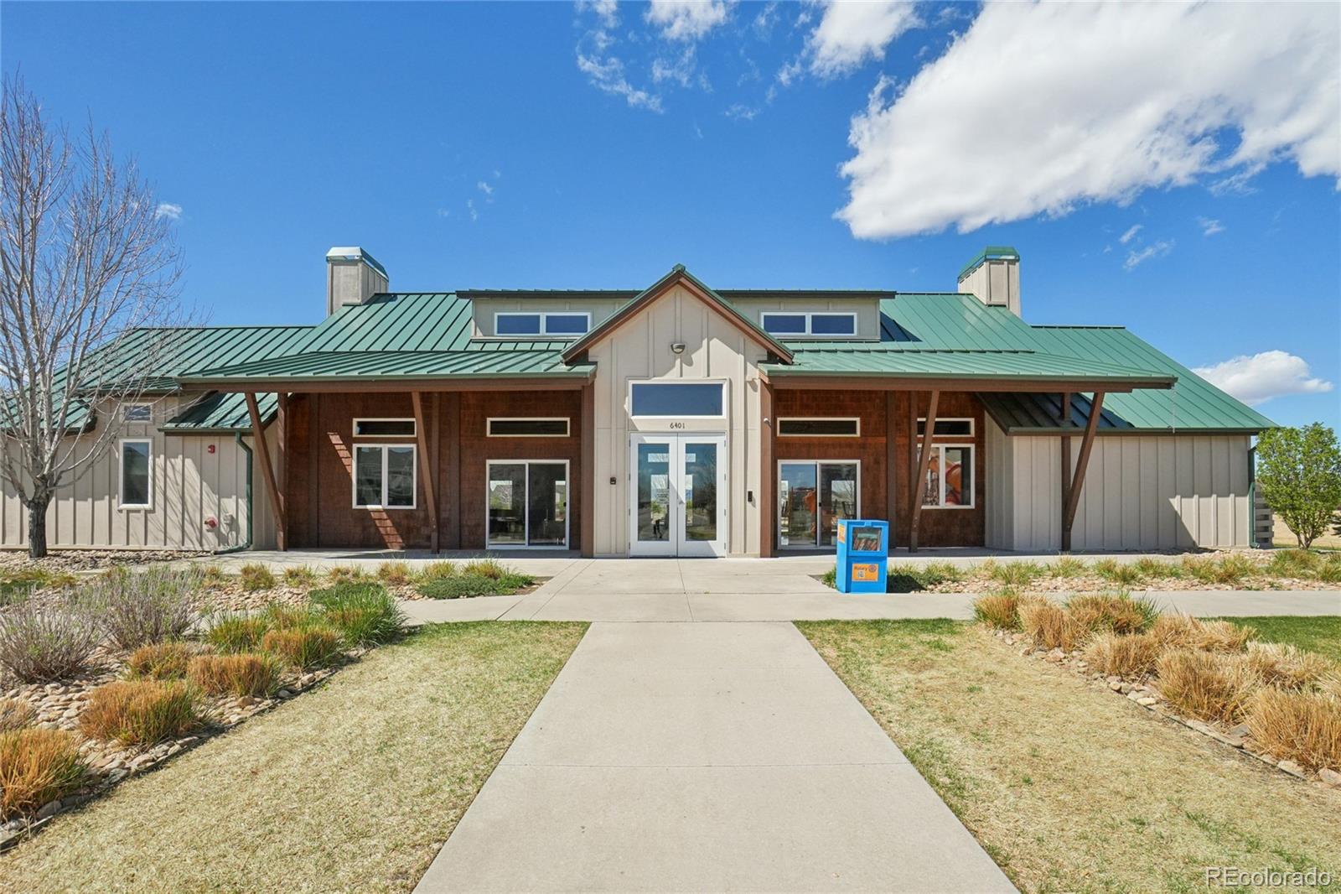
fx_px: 559
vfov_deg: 77.3
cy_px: 447
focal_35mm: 15
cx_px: 670
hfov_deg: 100.4
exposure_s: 1/1600
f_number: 8
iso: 400
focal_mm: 10
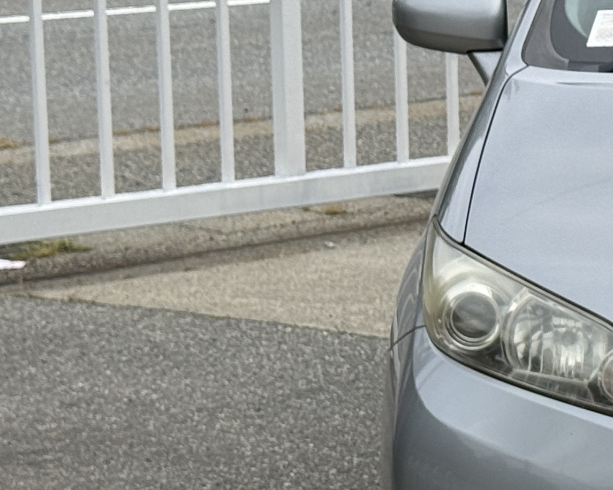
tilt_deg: -8.6
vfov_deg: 9.4
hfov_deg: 11.2
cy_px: 212
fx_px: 2994
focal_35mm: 165
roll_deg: -0.3
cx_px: 961
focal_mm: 6.76
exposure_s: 1/5208
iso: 64
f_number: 1.78
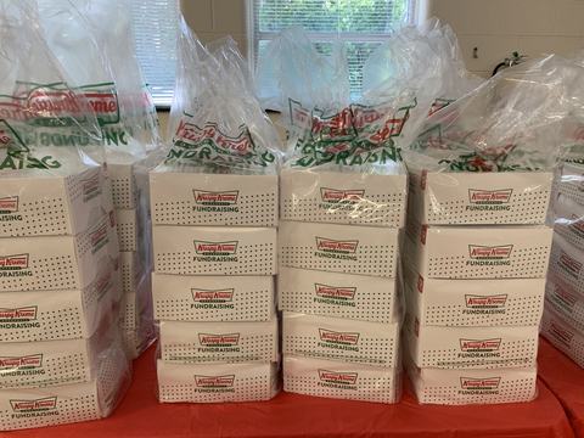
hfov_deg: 67.3
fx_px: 439
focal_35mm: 26
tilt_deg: -16.9
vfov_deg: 53.1
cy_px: 219
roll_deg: -2.2
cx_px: 292
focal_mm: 4.25
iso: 100
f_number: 1.8
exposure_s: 1/121
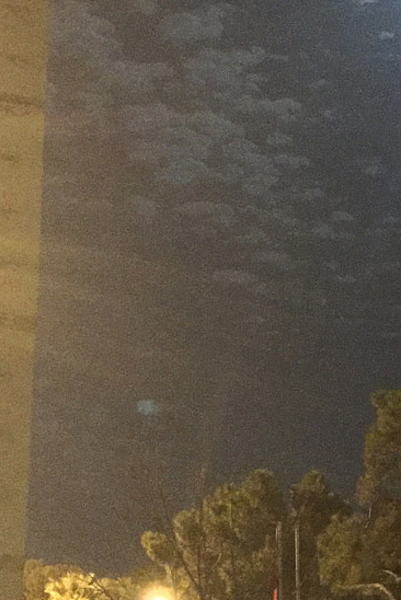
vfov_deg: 23.0
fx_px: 1468
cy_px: 204
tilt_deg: +21.2
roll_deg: -0.1
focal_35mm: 88
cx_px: 319
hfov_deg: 15.5
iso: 1250
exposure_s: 1/17
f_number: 2.2
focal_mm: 4.15
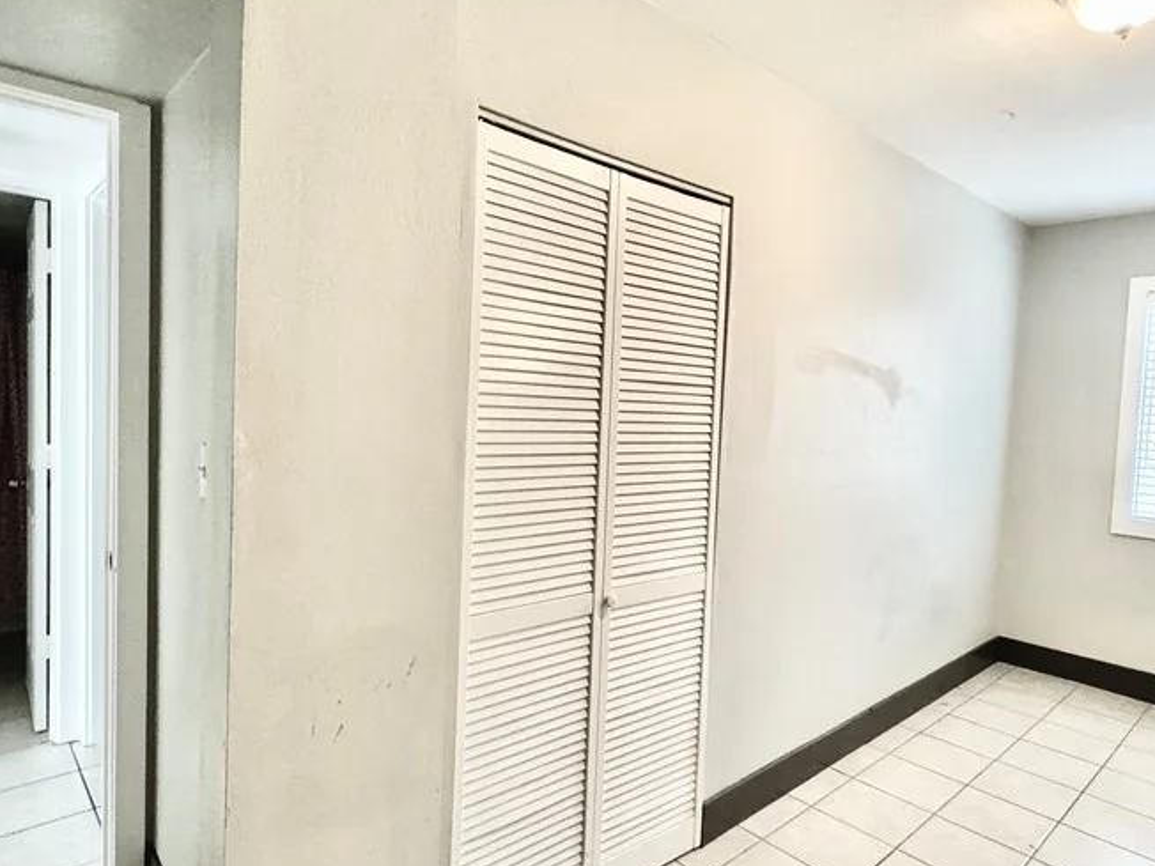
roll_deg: -2.8
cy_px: 434
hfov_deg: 76.4
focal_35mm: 22
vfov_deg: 61.1
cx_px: 593
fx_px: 734
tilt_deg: -3.5
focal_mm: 2.22
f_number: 2.2
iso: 640
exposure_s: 1/60
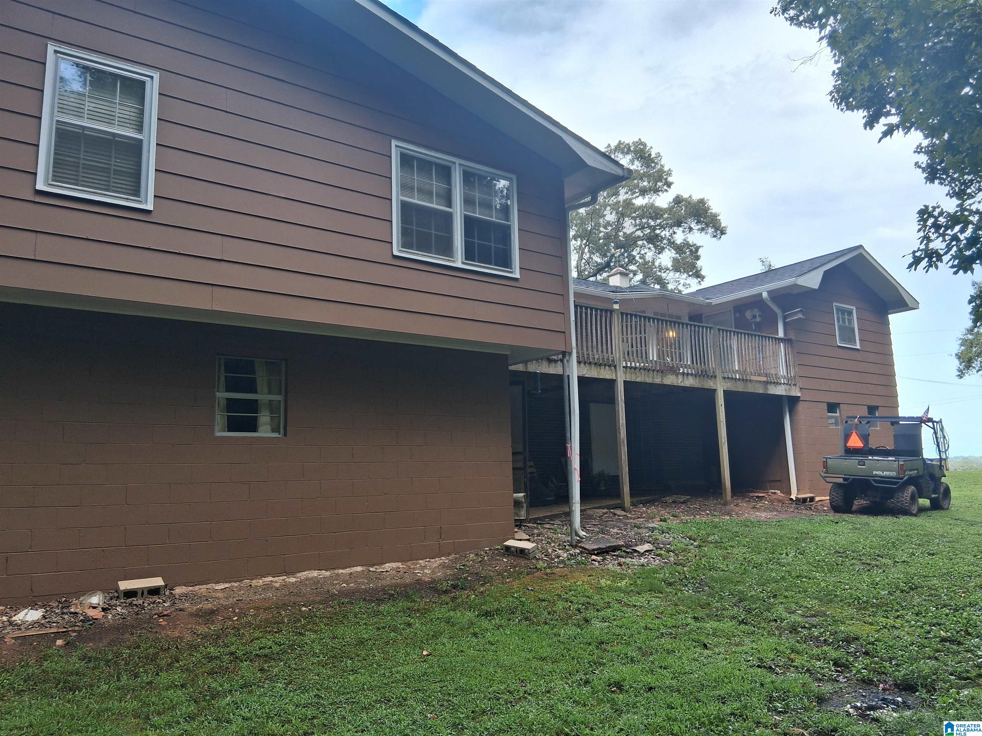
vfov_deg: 53.1
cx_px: 491
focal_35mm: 26
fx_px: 738
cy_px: 368
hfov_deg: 67.3
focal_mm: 3.98
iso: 25
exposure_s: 1/120
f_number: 1.8
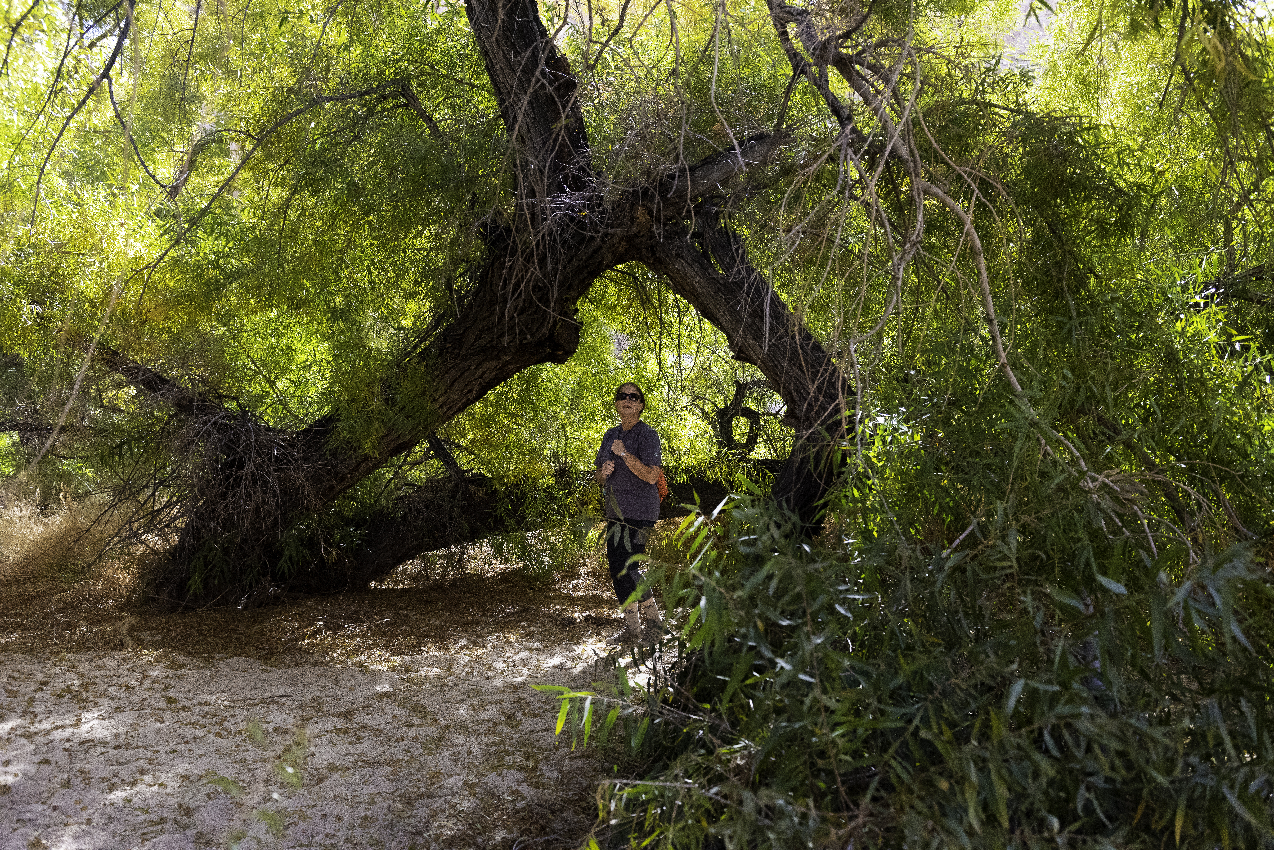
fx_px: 1097
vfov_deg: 42.4
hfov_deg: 60.3
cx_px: 637
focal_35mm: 31
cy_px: 425
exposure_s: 1/2500
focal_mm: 31
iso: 3200
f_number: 4.5
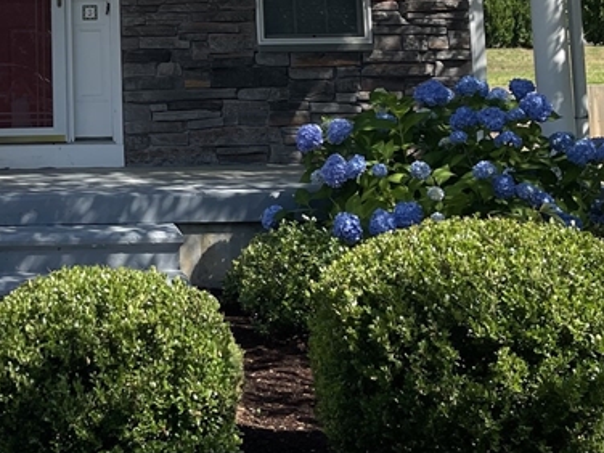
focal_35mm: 68
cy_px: -67
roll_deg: +1.1
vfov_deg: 20.4
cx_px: 58
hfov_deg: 27.5
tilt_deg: +6.4
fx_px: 1187
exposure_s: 1/3922
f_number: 1.6
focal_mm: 5.1
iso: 32
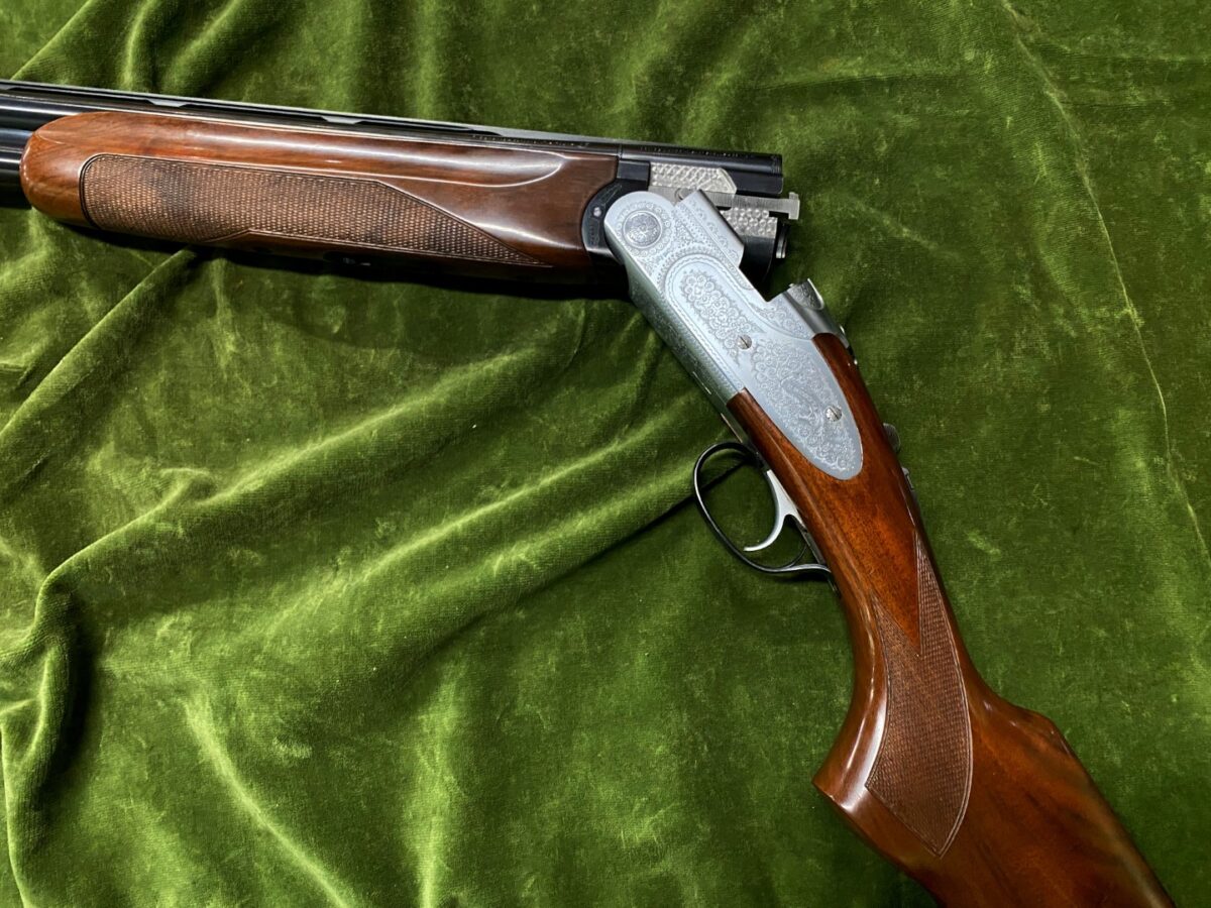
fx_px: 910
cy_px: 454
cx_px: 606
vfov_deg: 53.1
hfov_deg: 67.3
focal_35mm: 26
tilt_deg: -80.1
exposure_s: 1/33
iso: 400
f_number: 1.8
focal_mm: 4.25
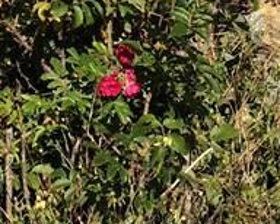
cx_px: 105
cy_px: -224
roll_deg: +0.3
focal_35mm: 151
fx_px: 1253
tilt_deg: -1.8
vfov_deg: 9.6
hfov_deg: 12.7
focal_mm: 4.15
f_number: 2.2
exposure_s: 1/3165
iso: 32
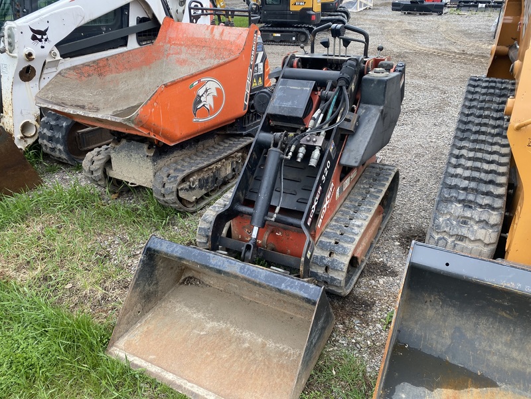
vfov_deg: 53.1
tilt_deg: -28.4
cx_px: 266
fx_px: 399
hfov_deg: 67.3
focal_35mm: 26
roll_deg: -1.5
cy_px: 200
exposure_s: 1/217
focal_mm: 4.25
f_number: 1.8
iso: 32
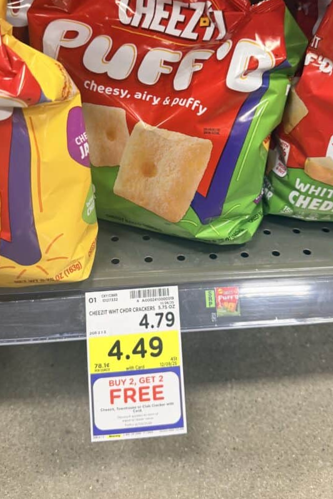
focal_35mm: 32
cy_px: 202
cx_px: 179
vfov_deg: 58.3
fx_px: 444
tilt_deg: -37.0
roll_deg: -5.6
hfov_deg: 41.1
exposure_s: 1/60
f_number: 1.78
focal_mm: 6.76
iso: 200
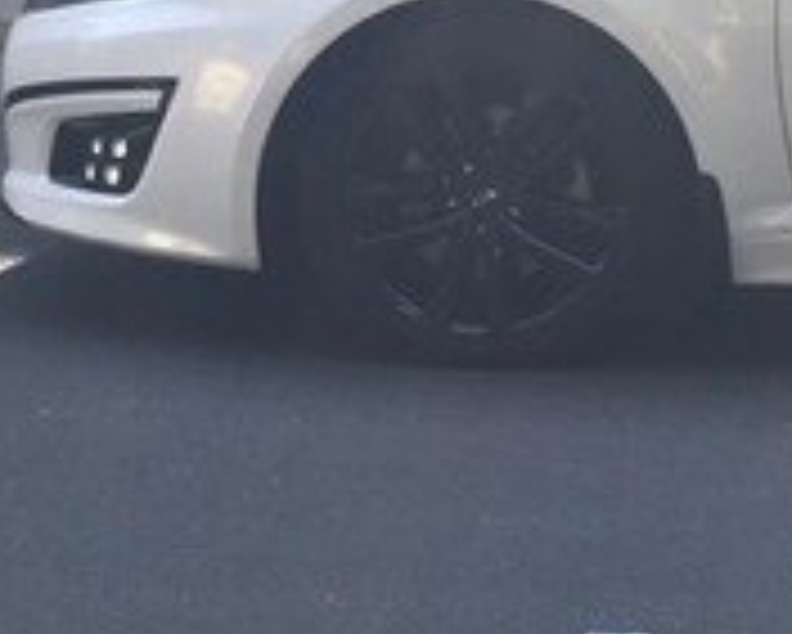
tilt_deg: -8.5
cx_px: 1332
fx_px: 4456
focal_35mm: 190
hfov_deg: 9.7
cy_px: 61
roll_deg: -1.8
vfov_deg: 8.1
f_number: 2.4
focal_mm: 6
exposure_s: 1/128
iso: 16
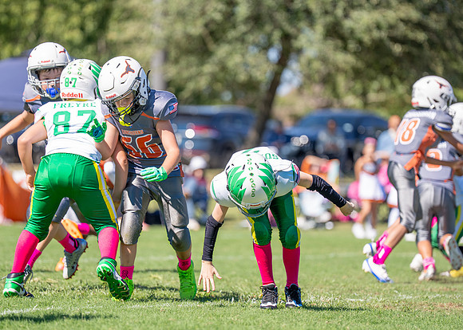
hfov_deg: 8.9
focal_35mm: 227
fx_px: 2990
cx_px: 224
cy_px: 166
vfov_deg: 6.3
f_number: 2.8
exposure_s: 1/2000
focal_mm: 178
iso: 160
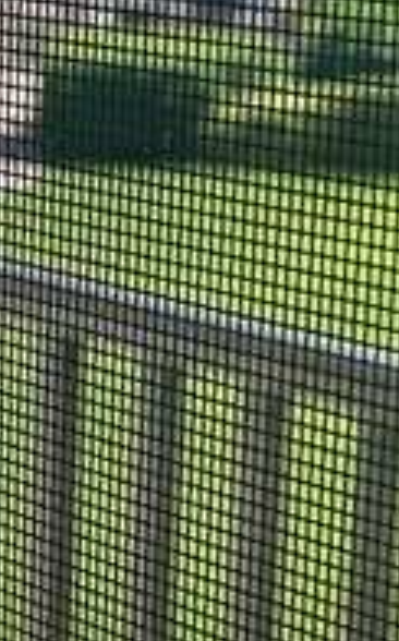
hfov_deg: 8.9
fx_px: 2513
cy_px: 278
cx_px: -114
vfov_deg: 14.5
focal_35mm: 144
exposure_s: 1/861
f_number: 1.6
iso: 32
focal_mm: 4.2
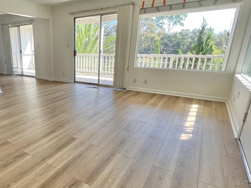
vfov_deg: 58.8
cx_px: 63
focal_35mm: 23
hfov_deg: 69.1
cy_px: 100
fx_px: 167
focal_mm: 1.57
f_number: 1.8
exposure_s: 1/154
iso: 32
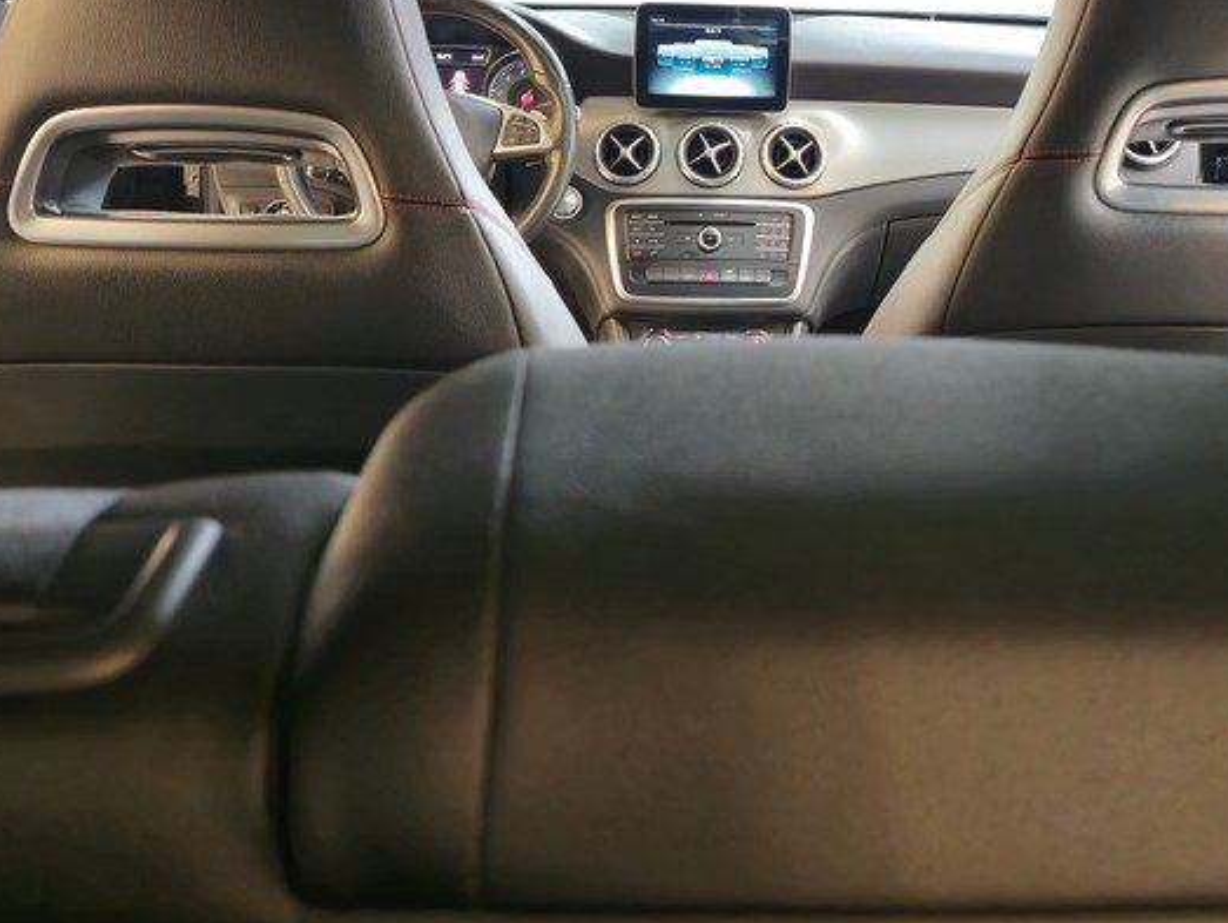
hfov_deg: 41.9
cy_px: 211
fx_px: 1597
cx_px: 735
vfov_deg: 31.5
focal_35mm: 45
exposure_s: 1/40
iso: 320
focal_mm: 6.3
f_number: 1.7
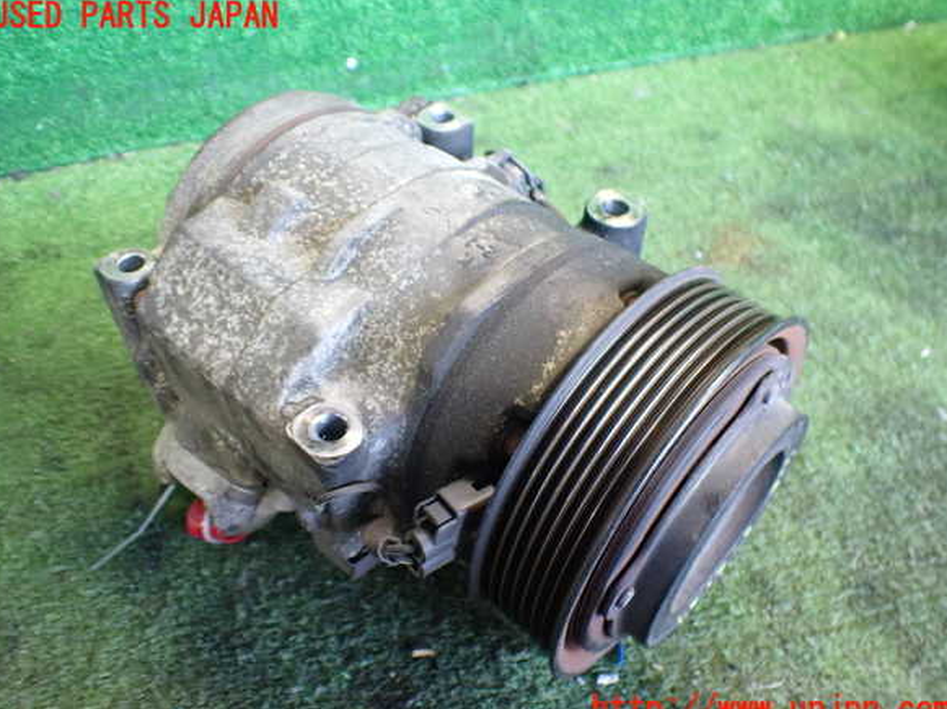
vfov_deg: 45.4
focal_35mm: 31
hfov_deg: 58.4
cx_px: 471
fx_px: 848
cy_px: 363
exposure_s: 1/50
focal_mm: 5.4
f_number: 2.3
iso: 800
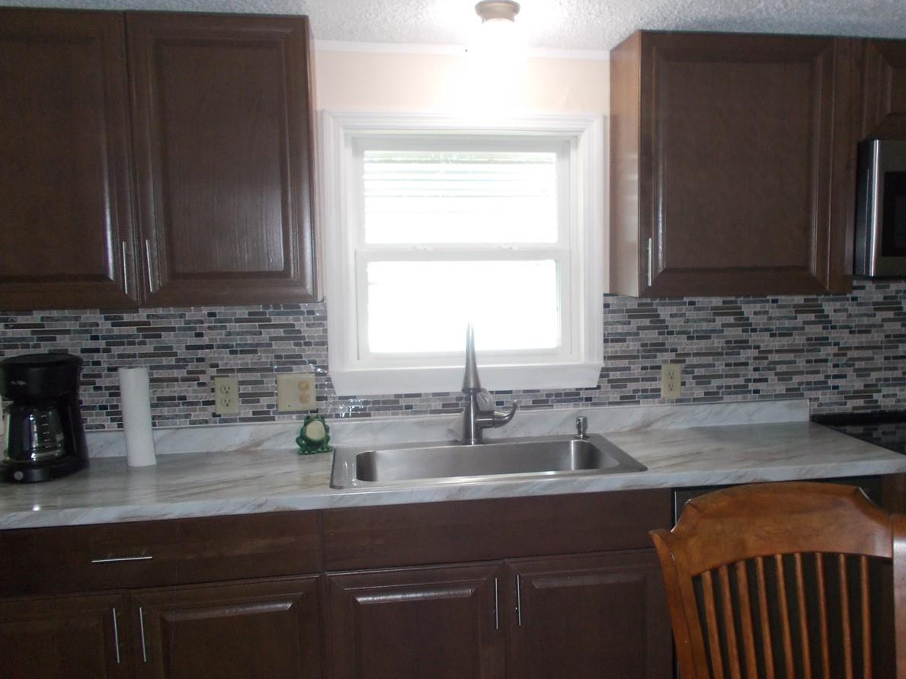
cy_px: 358
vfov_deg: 40.7
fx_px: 916
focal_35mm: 35
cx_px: 530
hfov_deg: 52.4
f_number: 3.2
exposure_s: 1/25
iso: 200
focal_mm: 4.6
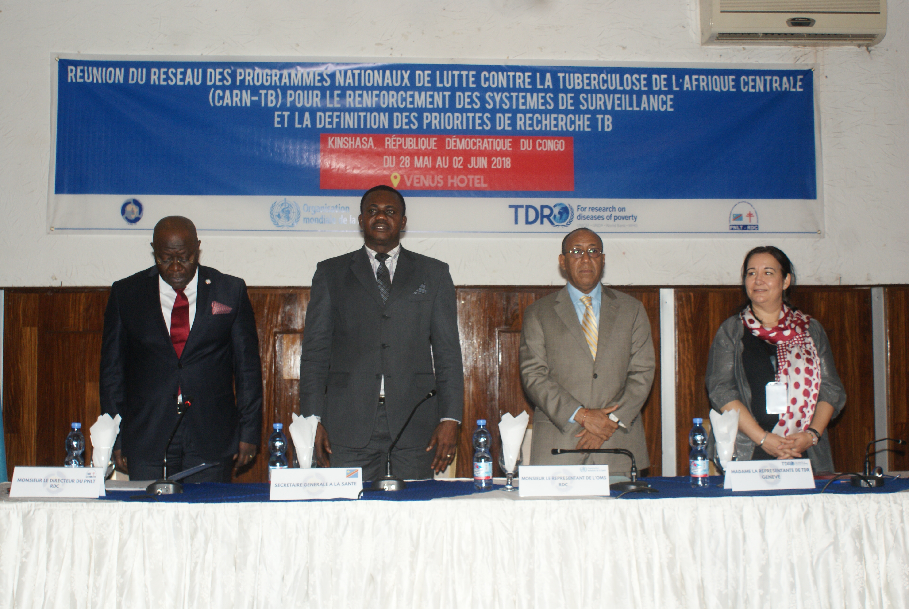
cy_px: 304
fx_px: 1138
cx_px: 454
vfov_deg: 29.9
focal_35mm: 45
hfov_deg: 43.6
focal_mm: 30
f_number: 5.6
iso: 400
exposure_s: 1/60
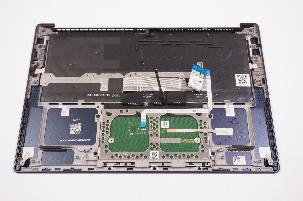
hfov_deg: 46.4
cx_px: 152
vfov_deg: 31.8
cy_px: 100
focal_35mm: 42
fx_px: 353
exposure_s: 1/160
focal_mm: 28
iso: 640
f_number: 5.6
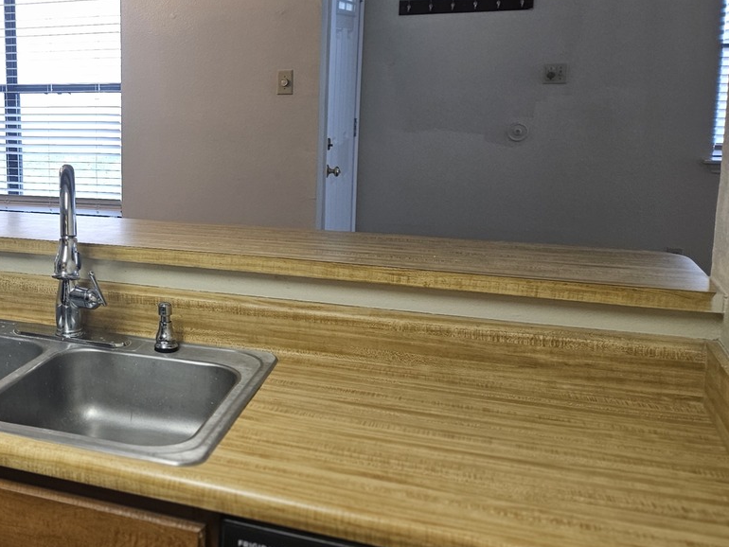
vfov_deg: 33.4
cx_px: 49
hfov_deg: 40.0
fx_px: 906
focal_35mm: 43
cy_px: 198
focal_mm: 5.4
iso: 160
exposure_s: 1/120
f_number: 1.8
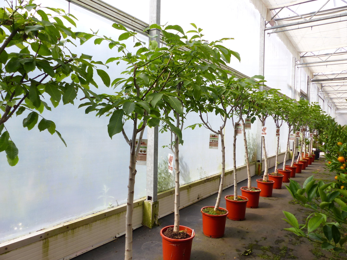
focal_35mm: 25
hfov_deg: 69.4
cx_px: 174
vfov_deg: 54.9
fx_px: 251
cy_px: 130
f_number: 4
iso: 100
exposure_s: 1/320
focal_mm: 4.5
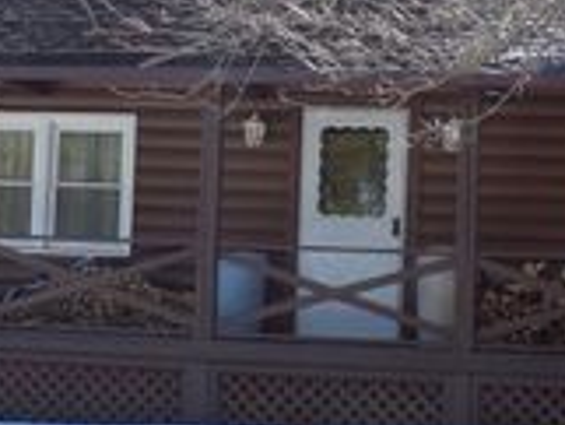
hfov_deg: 17.1
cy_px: 160
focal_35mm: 115
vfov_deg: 12.9
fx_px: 1878
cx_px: 291
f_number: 4.7
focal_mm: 6.6
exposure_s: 1/125
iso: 80
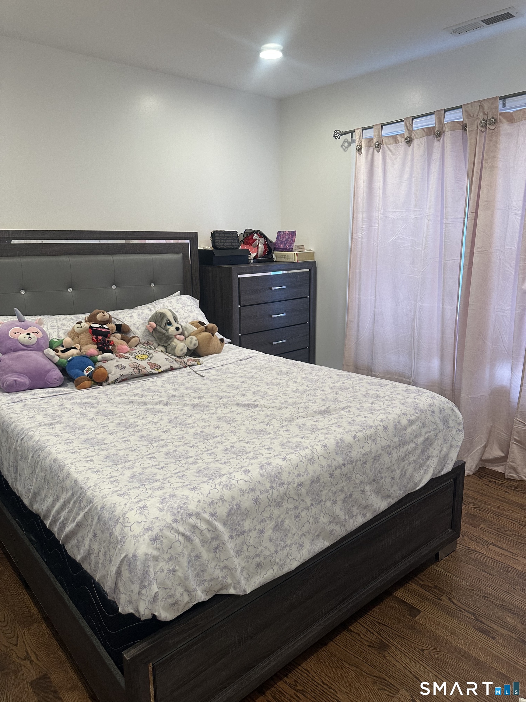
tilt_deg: -9.9
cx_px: 263
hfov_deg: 56.8
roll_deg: +0.7
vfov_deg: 71.6
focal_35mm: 24
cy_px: 351
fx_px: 486
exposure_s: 1/120
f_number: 1.78
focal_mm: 6.86
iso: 160
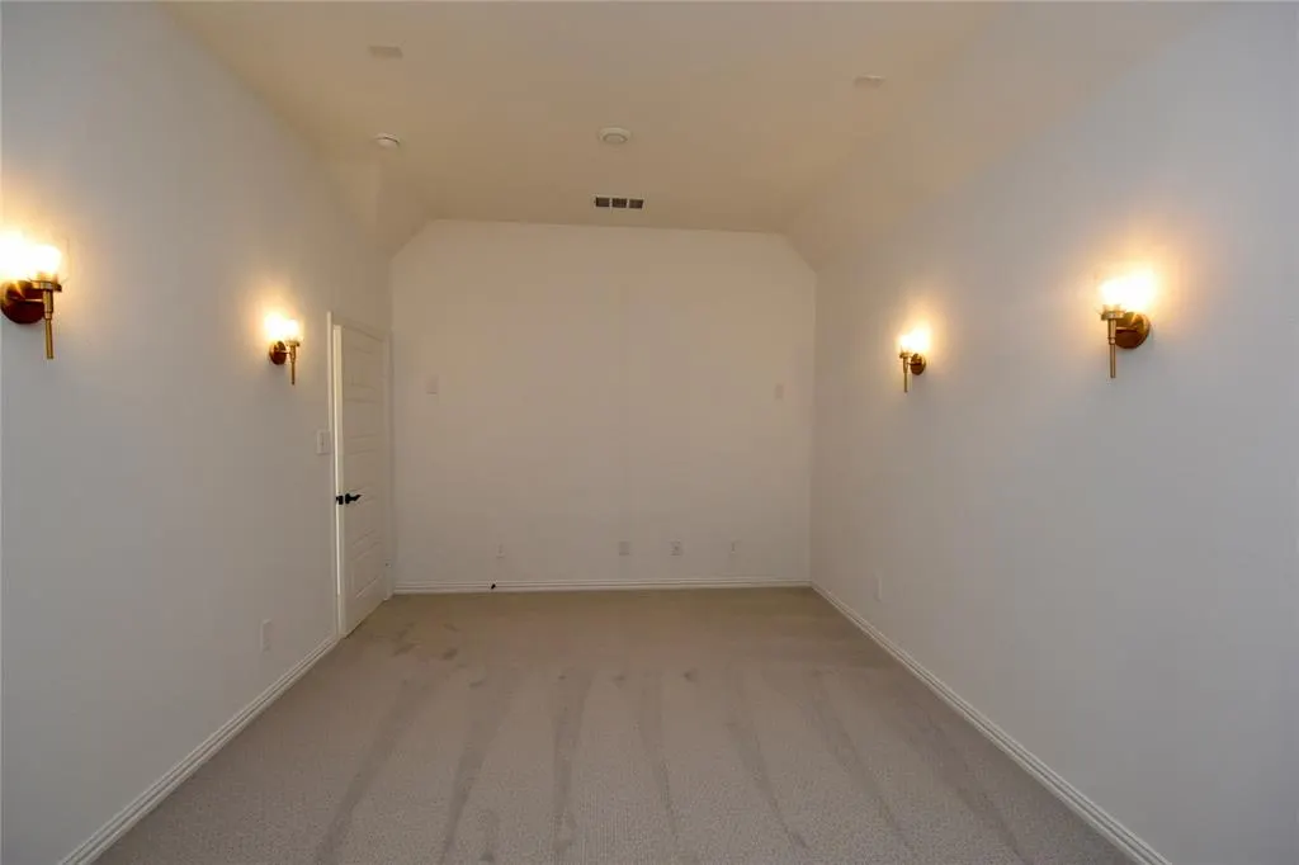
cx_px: 650
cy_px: 432
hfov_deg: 100.4
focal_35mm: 15
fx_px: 541
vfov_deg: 77.3
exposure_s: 1/100
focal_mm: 10
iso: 800
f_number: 5
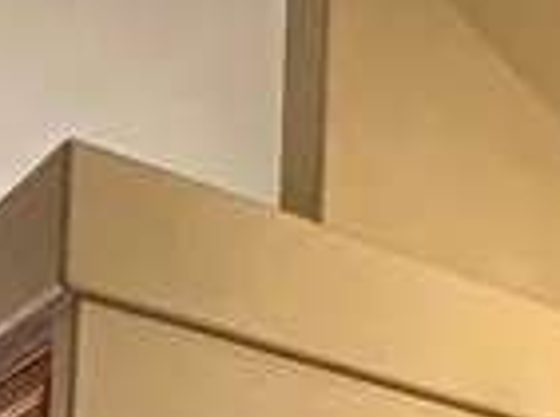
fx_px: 1646
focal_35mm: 102
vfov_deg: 11.9
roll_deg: -3.0
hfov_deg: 19.0
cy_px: 981
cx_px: 489
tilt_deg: -1.3
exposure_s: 1/120
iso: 250
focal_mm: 2.22
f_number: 2.2
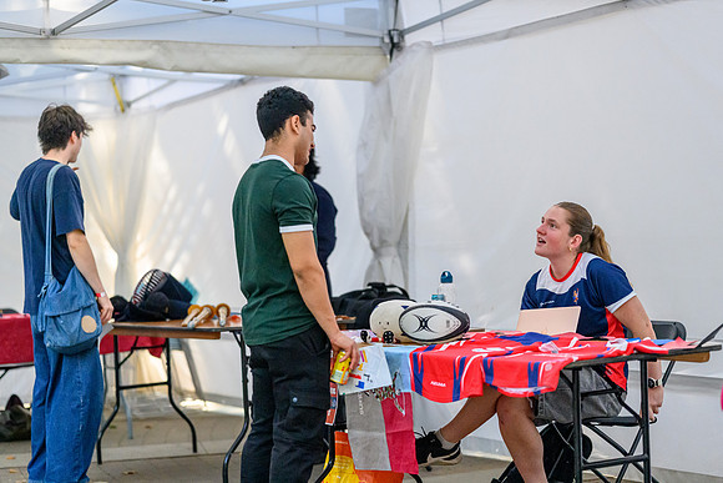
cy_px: 242
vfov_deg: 15.9
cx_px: 362
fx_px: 1732
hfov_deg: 23.6
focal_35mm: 86
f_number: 1.8
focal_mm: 85
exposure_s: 1/12800
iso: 5600
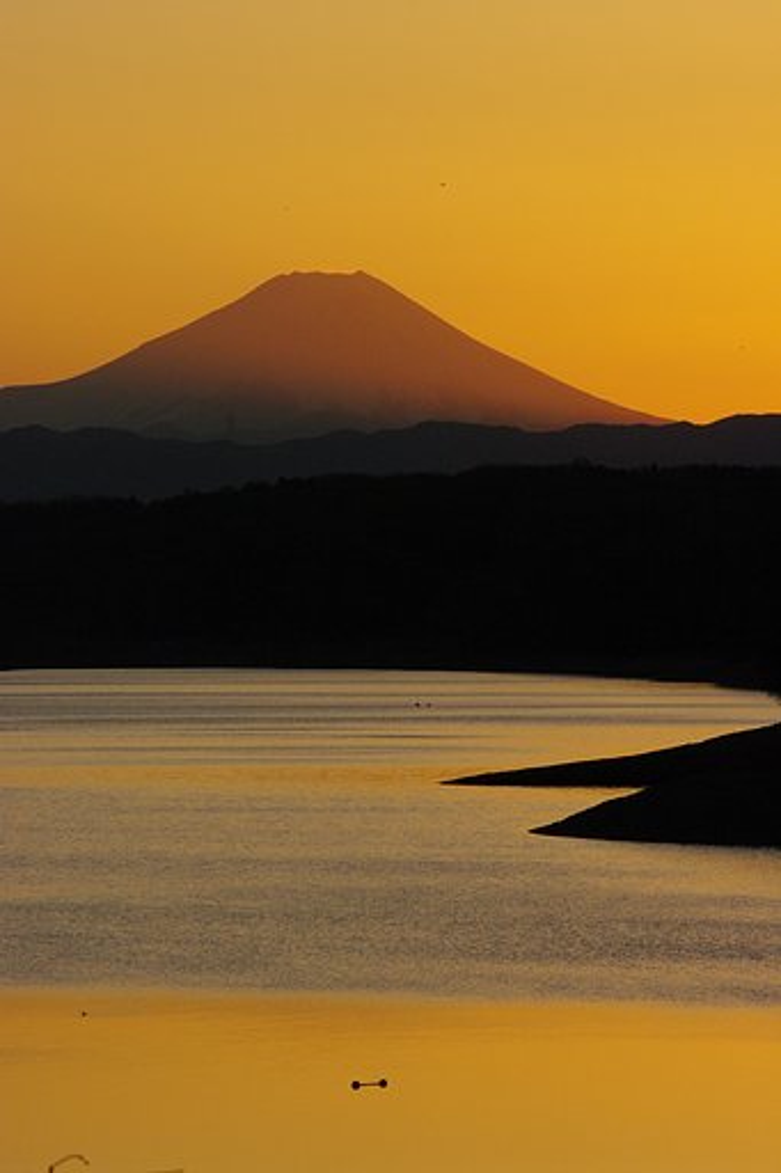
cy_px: 586
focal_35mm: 240
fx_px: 7815
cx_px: 390
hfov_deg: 5.7
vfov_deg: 8.6
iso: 640
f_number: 18
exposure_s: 1/200
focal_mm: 160
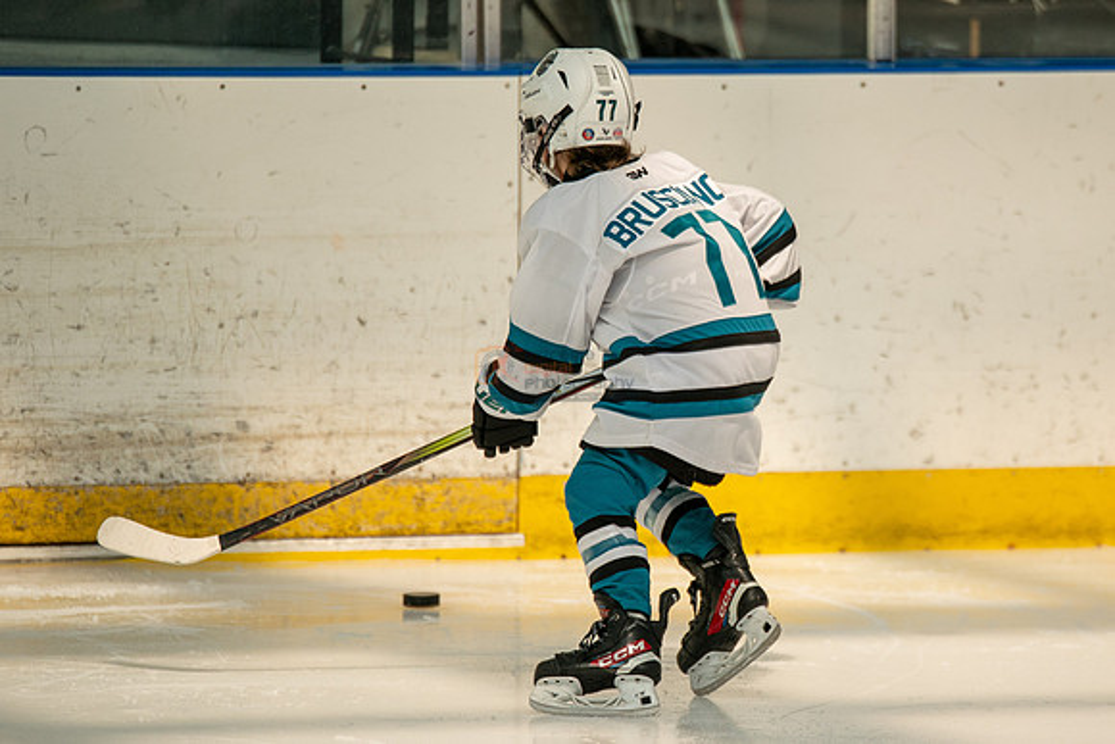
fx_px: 13592
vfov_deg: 3.1
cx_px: 733
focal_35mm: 439
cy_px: 372
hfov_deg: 4.7
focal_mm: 300
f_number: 3.2
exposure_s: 1/6400
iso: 1600
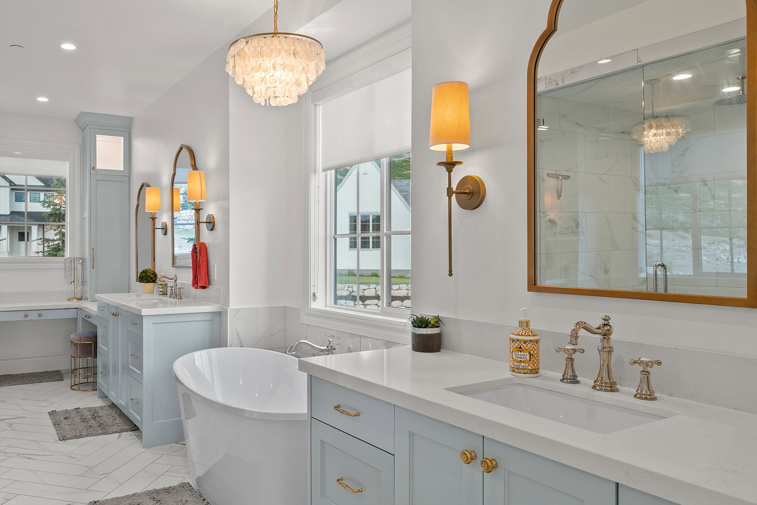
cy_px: 243
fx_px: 568
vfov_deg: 48.0
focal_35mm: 27
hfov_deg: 66.3
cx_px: 281
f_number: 8
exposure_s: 1/4
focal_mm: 17
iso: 500
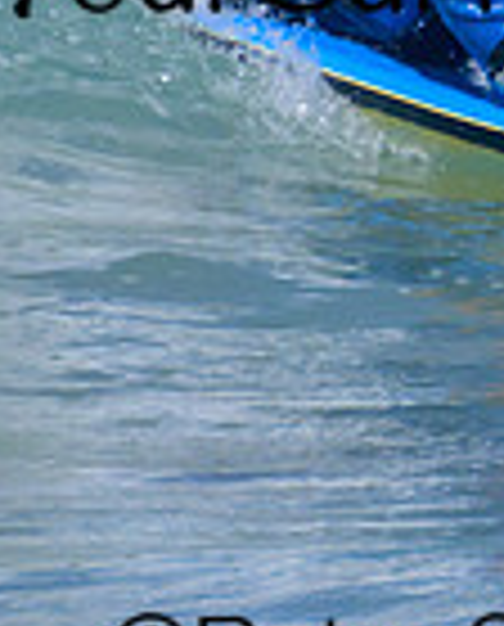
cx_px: 929
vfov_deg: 0.5
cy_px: -213
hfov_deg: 0.4
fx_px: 78880
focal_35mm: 4249
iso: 500
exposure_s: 1/2000
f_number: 11
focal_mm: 800
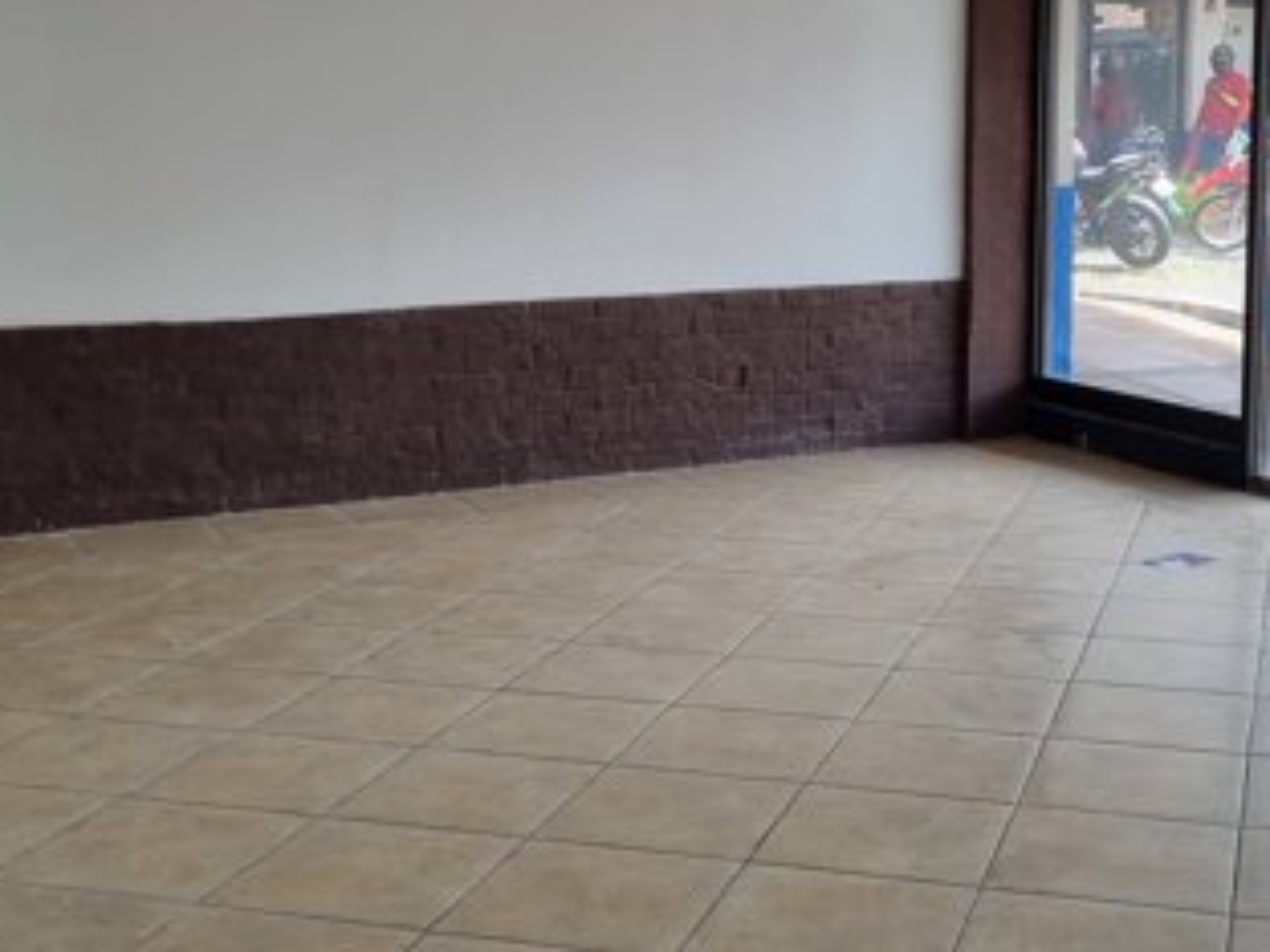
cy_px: 358
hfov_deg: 36.0
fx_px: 1944
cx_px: 775
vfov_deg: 27.4
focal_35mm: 53
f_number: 1.8
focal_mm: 5.4
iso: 50
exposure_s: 1/224
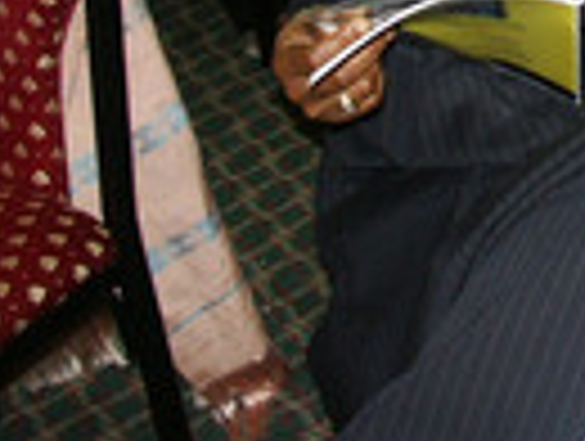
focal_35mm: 86
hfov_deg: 20.3
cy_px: -212
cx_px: 814
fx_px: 1456
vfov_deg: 15.9
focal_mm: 7.21
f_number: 2.8
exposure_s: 1/90
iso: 200
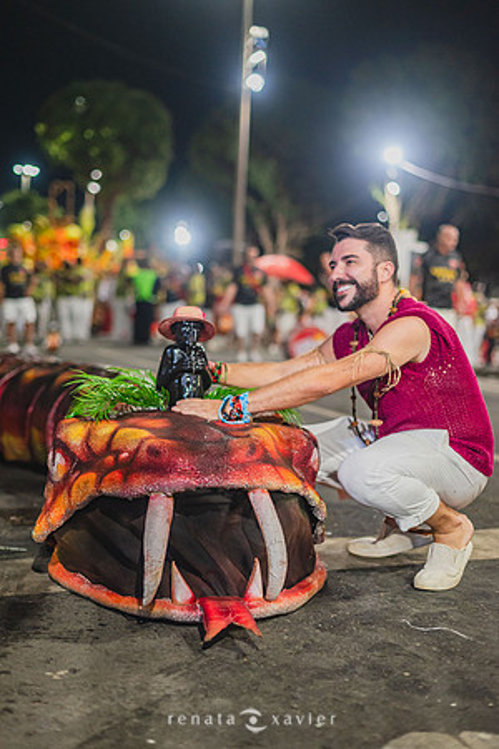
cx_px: 250
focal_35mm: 50
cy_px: 374
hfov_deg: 27.0
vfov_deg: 39.6
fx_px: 1040
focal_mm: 50
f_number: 2
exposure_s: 1/400
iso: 2000
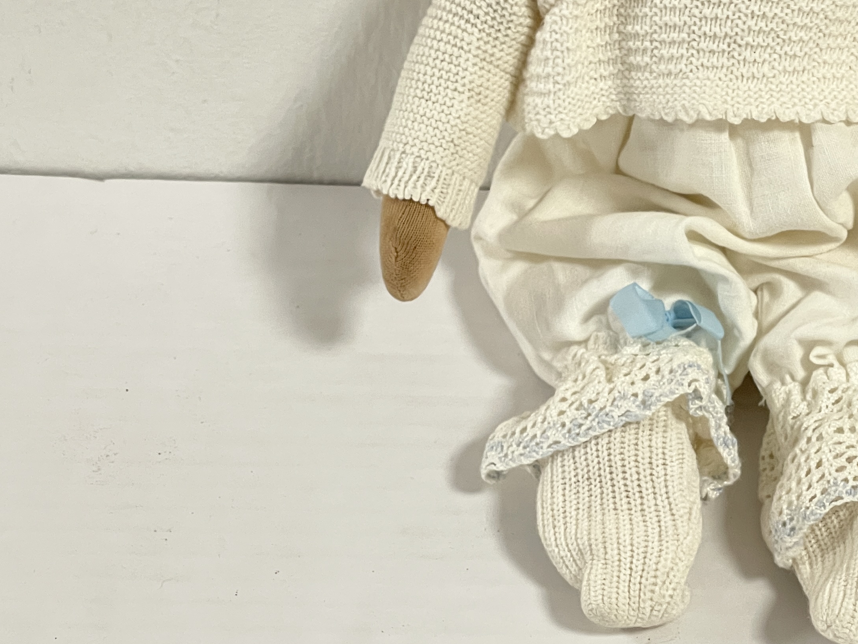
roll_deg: -3.3
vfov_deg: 12.4
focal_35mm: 119
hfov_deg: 16.4
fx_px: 2950
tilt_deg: -30.2
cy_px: 92
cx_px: 714
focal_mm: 7.5
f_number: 2.2
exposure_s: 1/50
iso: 160
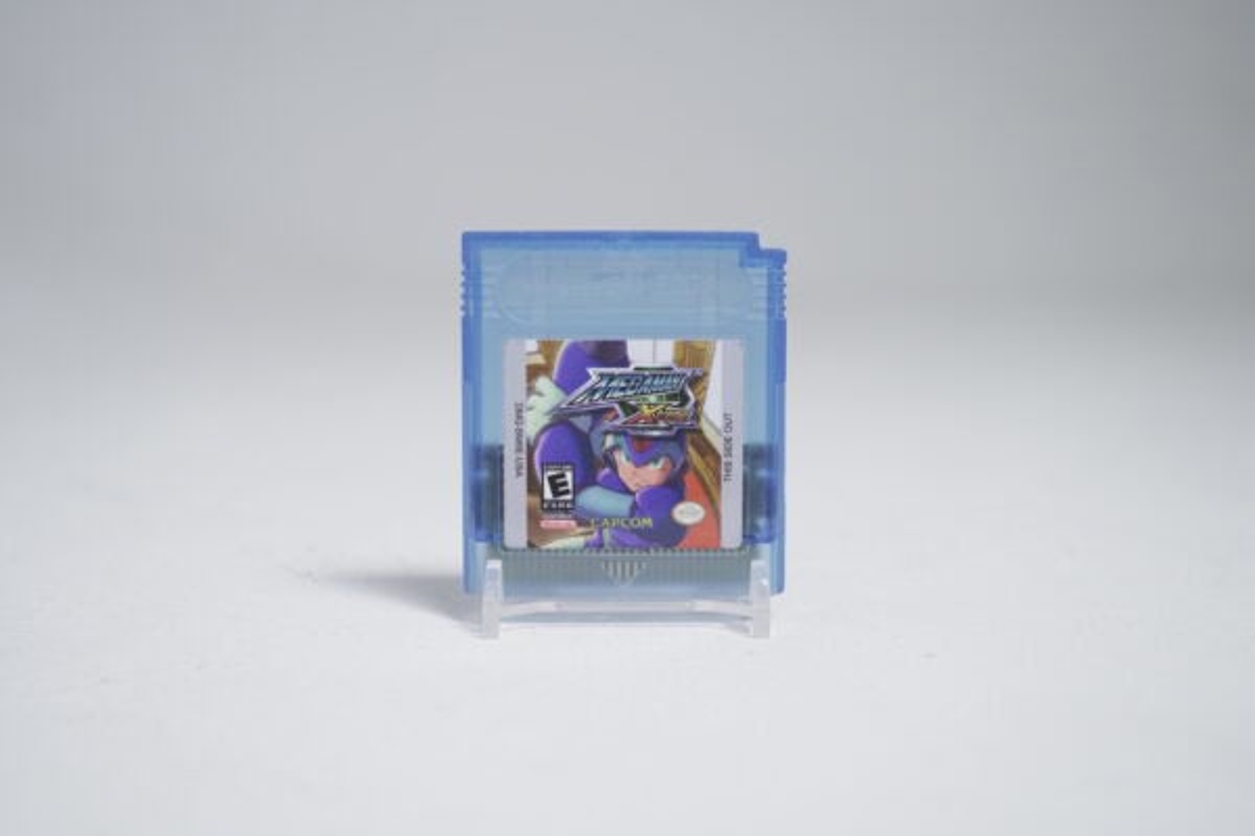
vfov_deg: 27.0
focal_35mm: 50
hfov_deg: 39.6
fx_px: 1743
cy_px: 418
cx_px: 628
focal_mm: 50
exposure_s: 1/30
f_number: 5.6
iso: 640
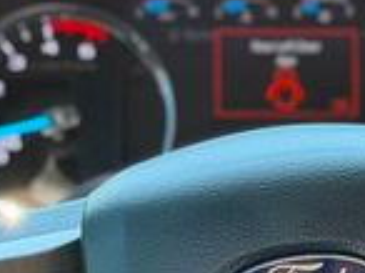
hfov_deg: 9.3
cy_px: 321
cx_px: 380
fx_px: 2221
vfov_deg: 7.0
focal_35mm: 211
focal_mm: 6.76
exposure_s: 1/72
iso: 200
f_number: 1.78
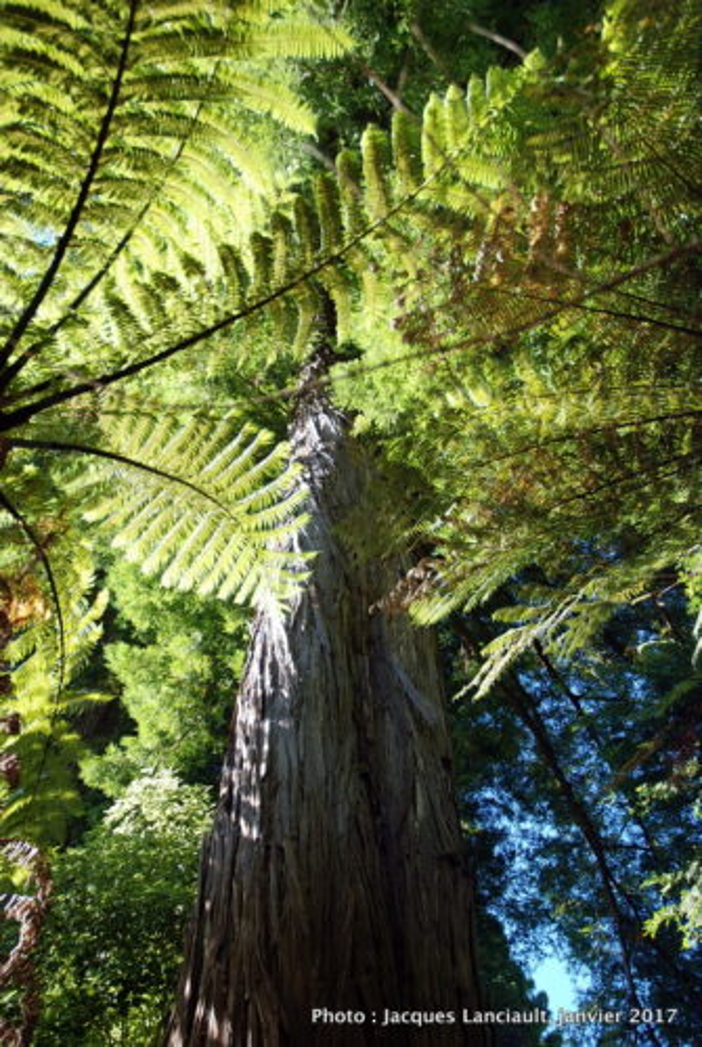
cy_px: 524
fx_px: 962
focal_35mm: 33
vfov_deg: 57.2
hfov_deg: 40.1
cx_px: 351
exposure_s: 1/80
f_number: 4.5
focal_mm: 22
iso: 100
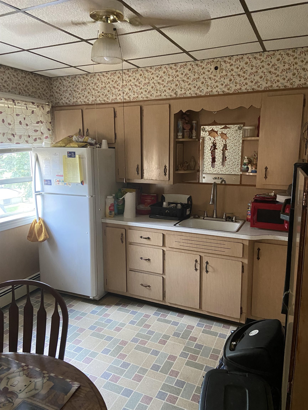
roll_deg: +2.3
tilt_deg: -10.5
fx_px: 308
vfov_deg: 67.3
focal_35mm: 26
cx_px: 154
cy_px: 205
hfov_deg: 53.1
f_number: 1.8
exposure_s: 1/40
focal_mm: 4.25
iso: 400
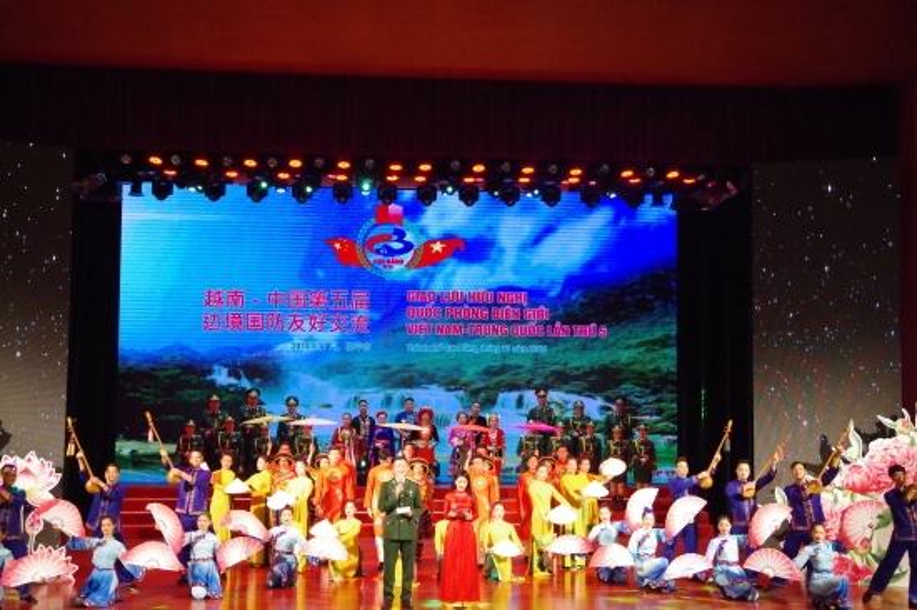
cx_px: 458
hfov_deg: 42.3
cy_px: 305
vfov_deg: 28.9
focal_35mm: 46
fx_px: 1184
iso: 6400
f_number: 8
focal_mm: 31
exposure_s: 1/200
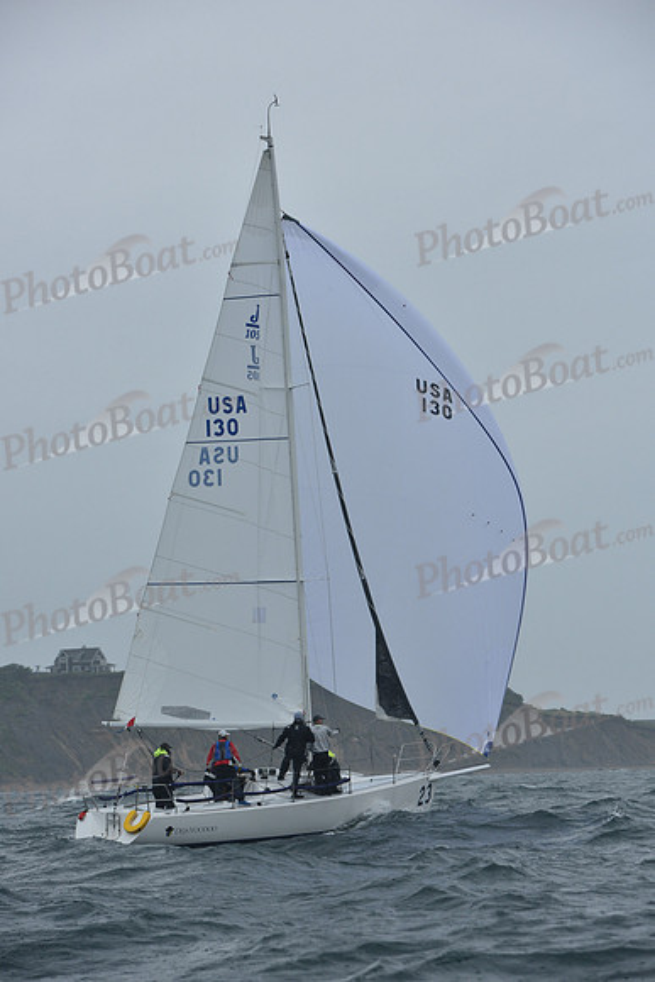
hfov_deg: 10.6
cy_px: 491
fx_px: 3546
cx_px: 328
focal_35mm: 130
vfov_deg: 15.8
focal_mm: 130
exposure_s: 1/1000
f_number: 7.1
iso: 320
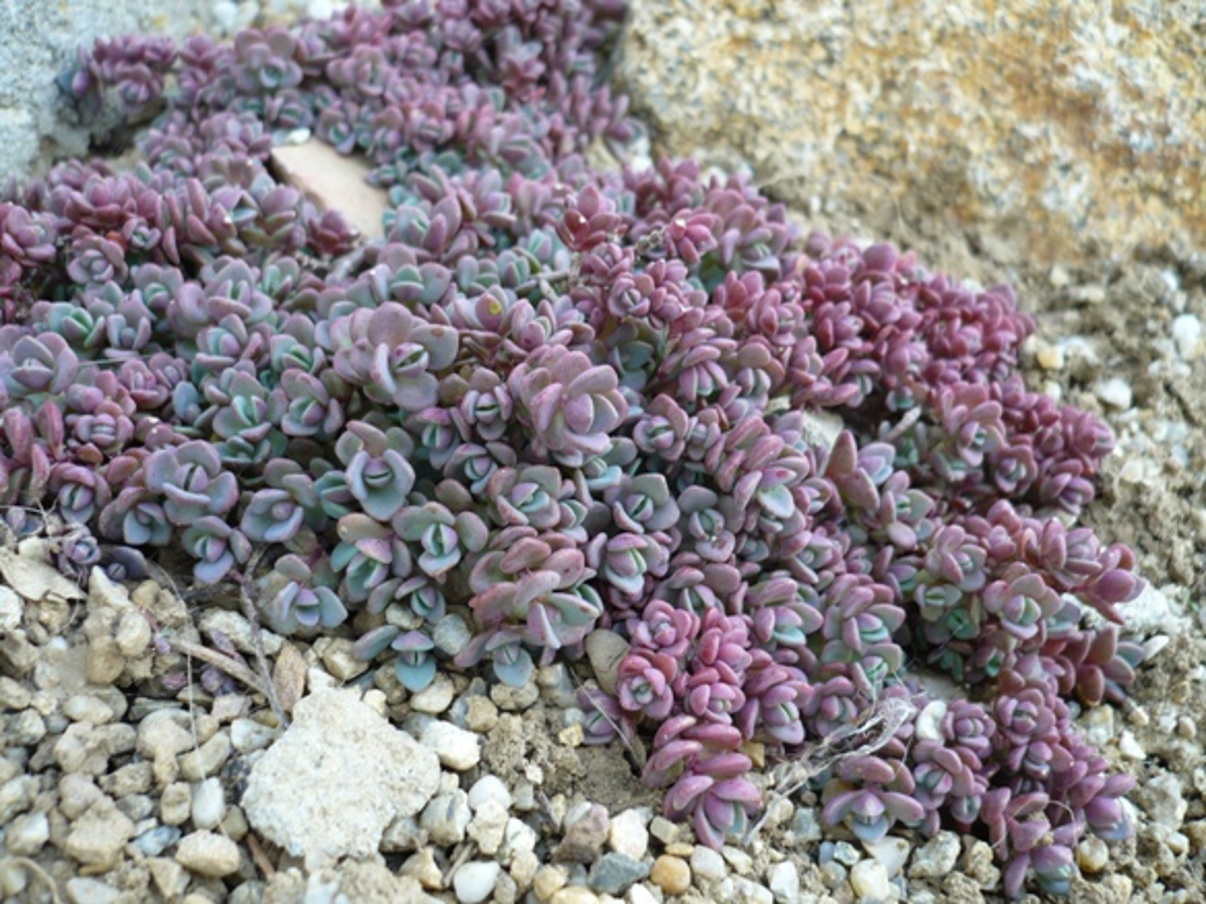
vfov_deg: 40.7
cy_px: 452
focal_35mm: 35
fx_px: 1219
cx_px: 603
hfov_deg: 52.6
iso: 100
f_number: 2.8
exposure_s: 1/50
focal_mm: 5.8
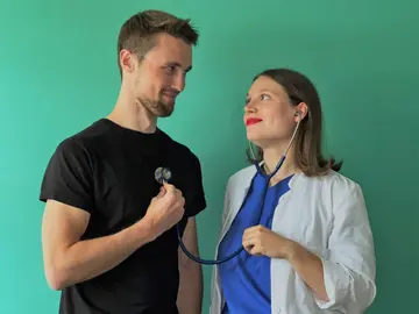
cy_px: 157
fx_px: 932
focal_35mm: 77
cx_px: 210
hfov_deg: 25.3
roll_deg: +0.5
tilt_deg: +3.5
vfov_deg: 19.1
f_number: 2.8
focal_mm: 9
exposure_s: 1/40
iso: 250
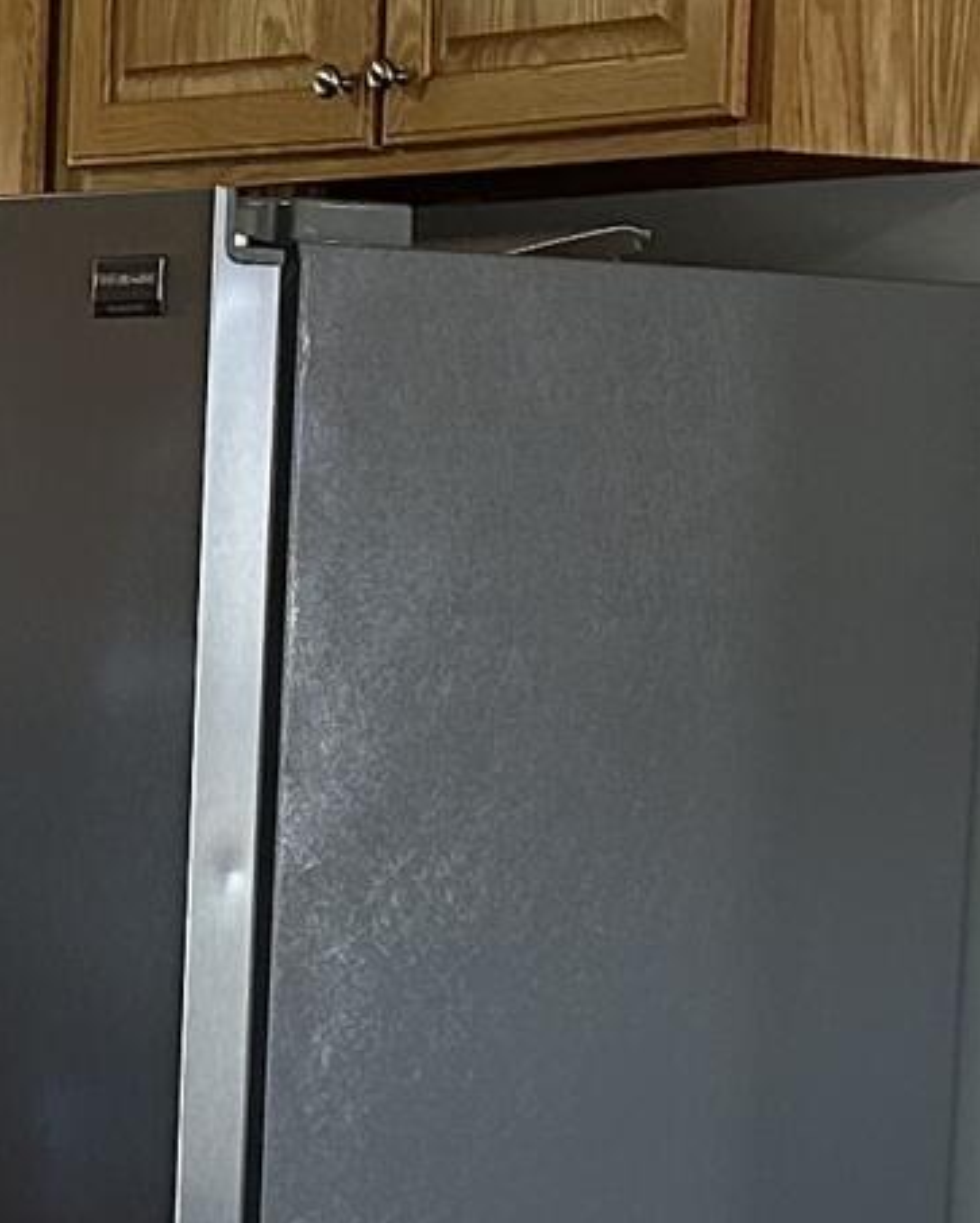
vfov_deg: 12.3
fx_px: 5614
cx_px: -294
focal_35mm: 155
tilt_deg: -6.0
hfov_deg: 9.8
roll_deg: -1.0
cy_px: 1218
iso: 200
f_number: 1.78
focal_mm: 6.86
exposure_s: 1/120
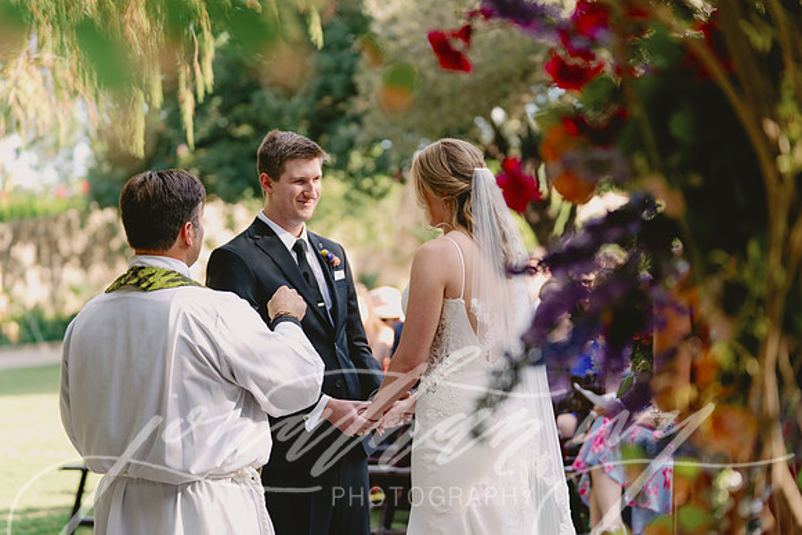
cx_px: 401
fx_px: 2072
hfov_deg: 21.9
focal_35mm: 93
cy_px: 268
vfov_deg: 14.7
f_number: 2.8
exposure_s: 1/320
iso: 200
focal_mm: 93
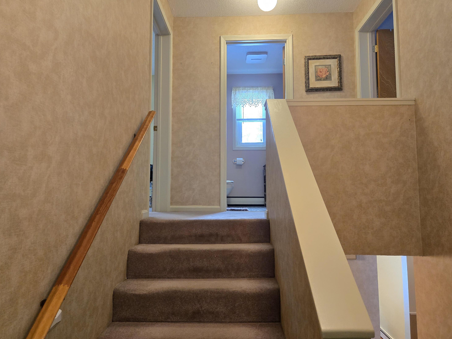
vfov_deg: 56.8
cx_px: 222
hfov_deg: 71.6
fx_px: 313
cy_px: 166
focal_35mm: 24
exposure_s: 1/120
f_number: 1.8
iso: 500
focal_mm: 5.4
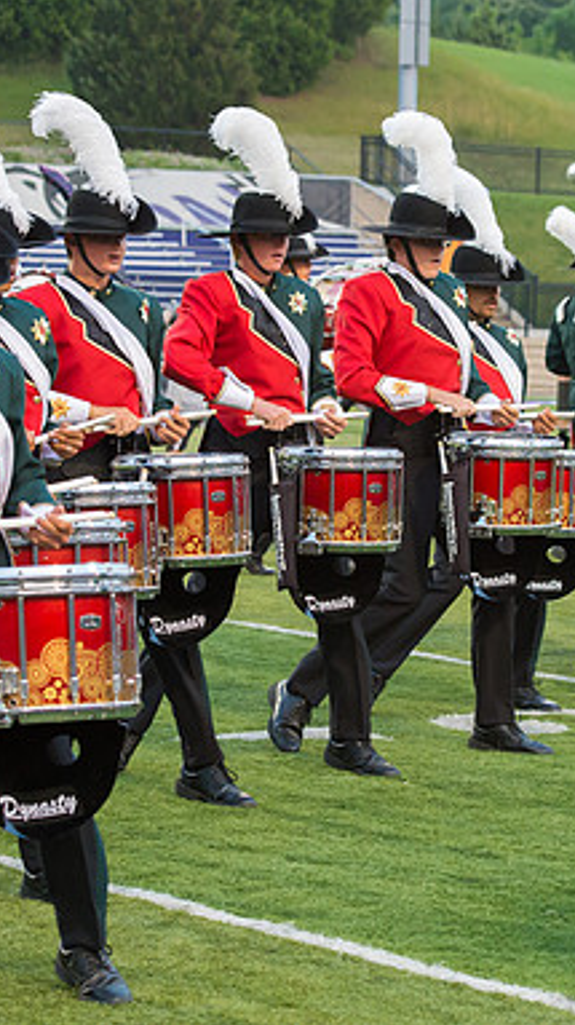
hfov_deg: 8.3
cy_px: 419
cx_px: 401
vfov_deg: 14.8
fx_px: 3936
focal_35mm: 145
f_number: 5
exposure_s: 1/640
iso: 3200
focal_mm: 75
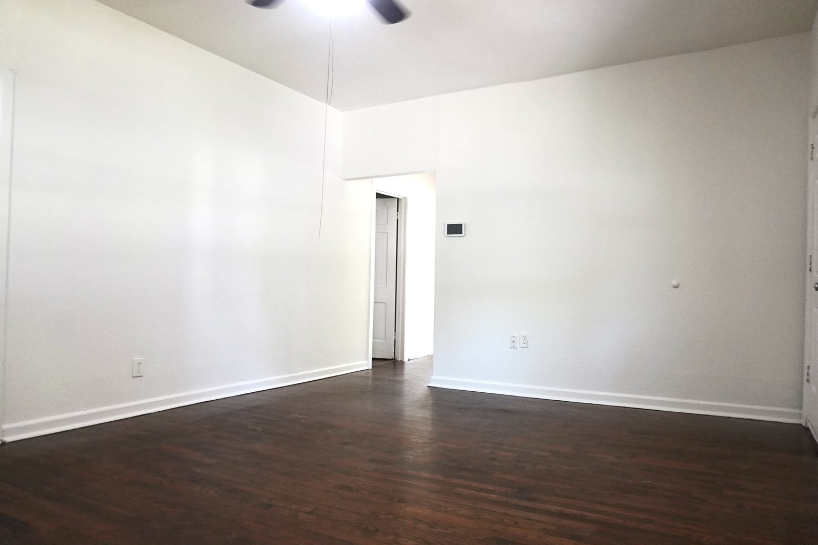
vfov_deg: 51.3
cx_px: 414
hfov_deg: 71.5
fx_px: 568
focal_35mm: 25
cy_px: 272
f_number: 3.5
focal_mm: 16
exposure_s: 1/160
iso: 2000
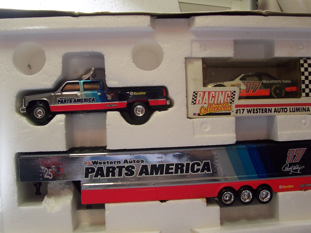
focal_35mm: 38
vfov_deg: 37.7
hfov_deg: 49.0
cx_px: 158
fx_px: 341
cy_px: 116
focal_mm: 5.6
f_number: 2.8
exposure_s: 1/60
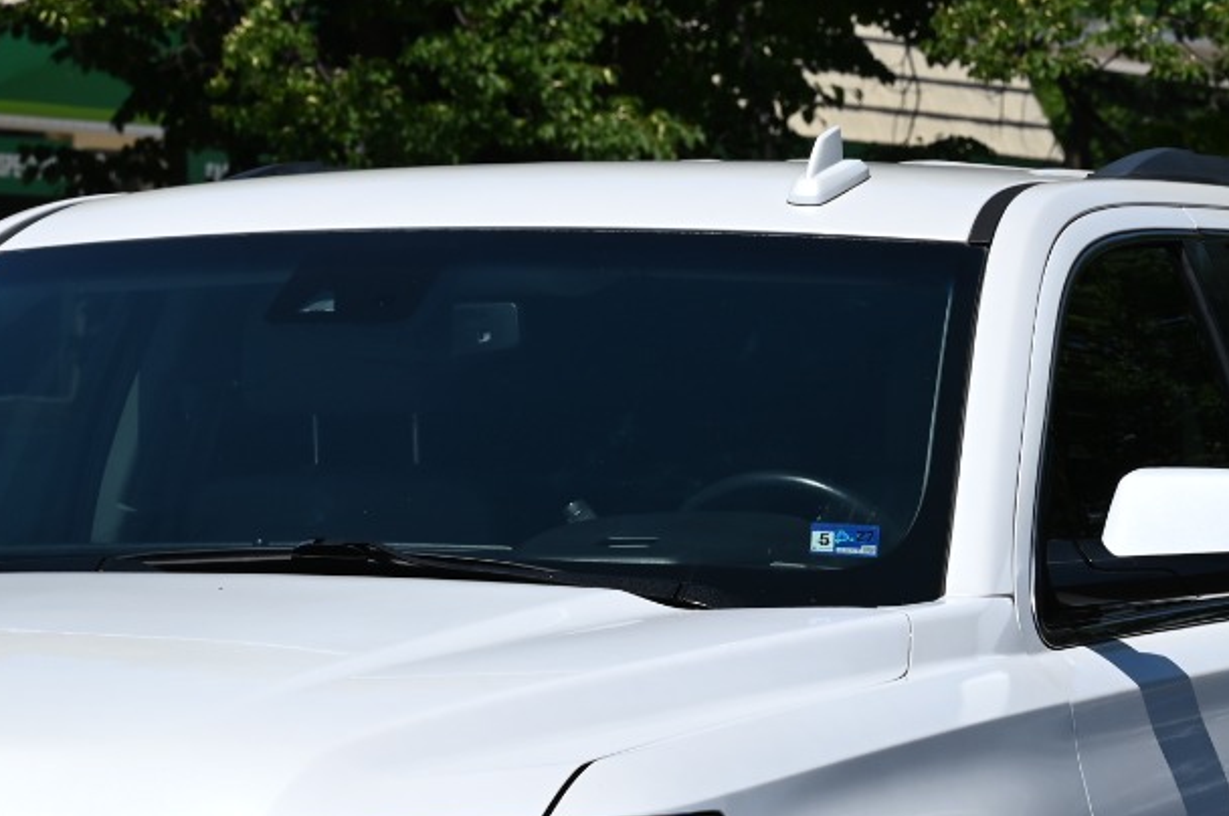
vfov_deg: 7.3
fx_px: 6377
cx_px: 485
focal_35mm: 187
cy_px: 921
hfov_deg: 11.0
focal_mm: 70
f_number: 8
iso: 100
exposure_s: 1/500
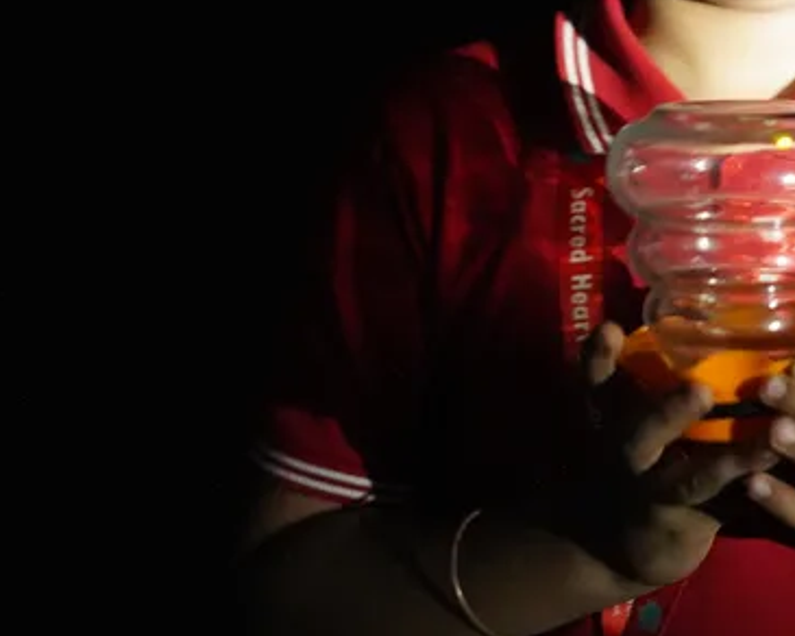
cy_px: -24
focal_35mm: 108
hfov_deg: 17.3
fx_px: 2541
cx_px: 812
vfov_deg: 14.0
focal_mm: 35
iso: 12800
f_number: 1.4
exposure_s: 1/15
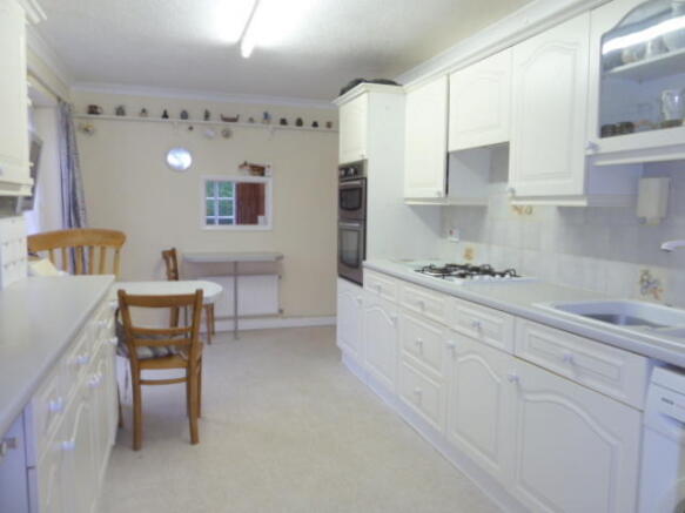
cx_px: 342
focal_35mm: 25
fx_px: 495
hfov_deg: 69.4
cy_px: 256
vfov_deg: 54.9
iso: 100
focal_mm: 4.1
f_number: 3.3
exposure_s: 1/10
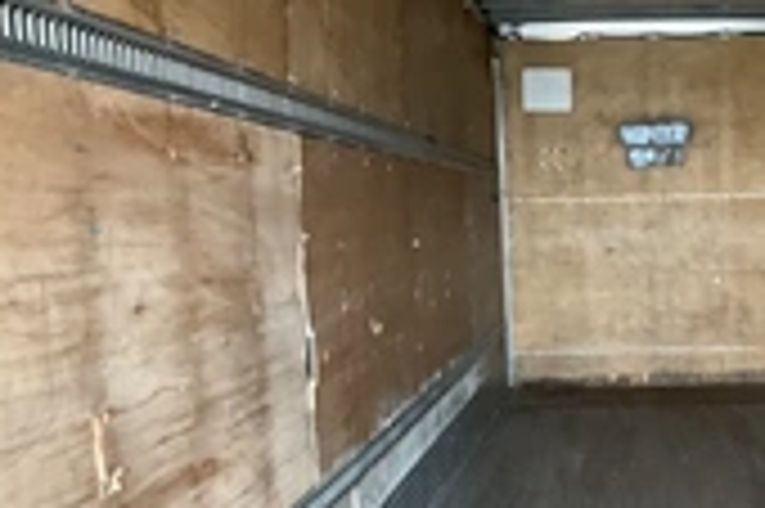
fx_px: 1507
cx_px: 693
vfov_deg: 18.8
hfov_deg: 27.4
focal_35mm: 71
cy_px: 477
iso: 160
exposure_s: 1/60
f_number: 1.8
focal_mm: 3
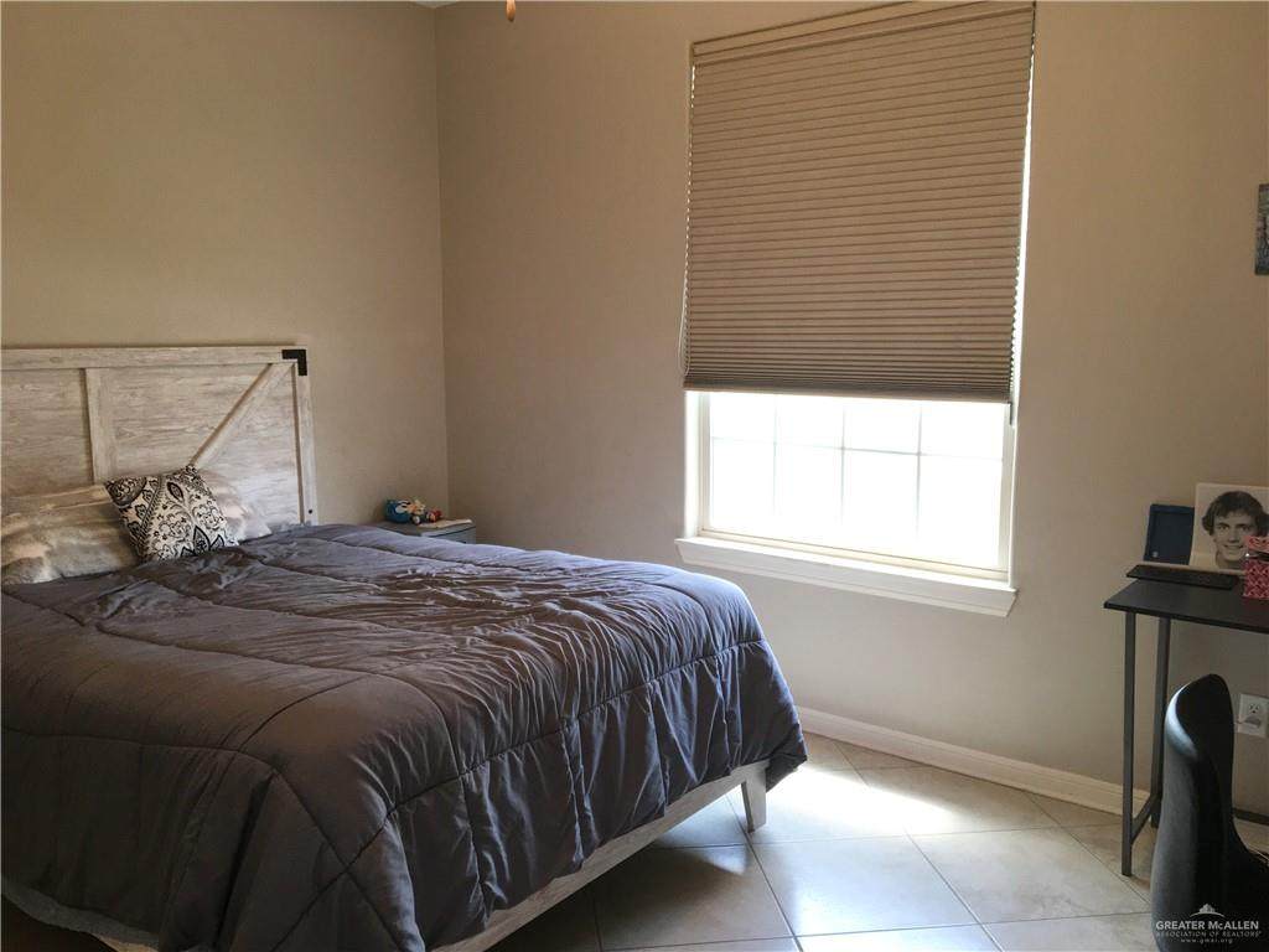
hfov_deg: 61.7
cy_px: 476
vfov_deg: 48.2
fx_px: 1063
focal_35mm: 29
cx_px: 634
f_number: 2.2
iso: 50
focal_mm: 4.15
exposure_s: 1/30
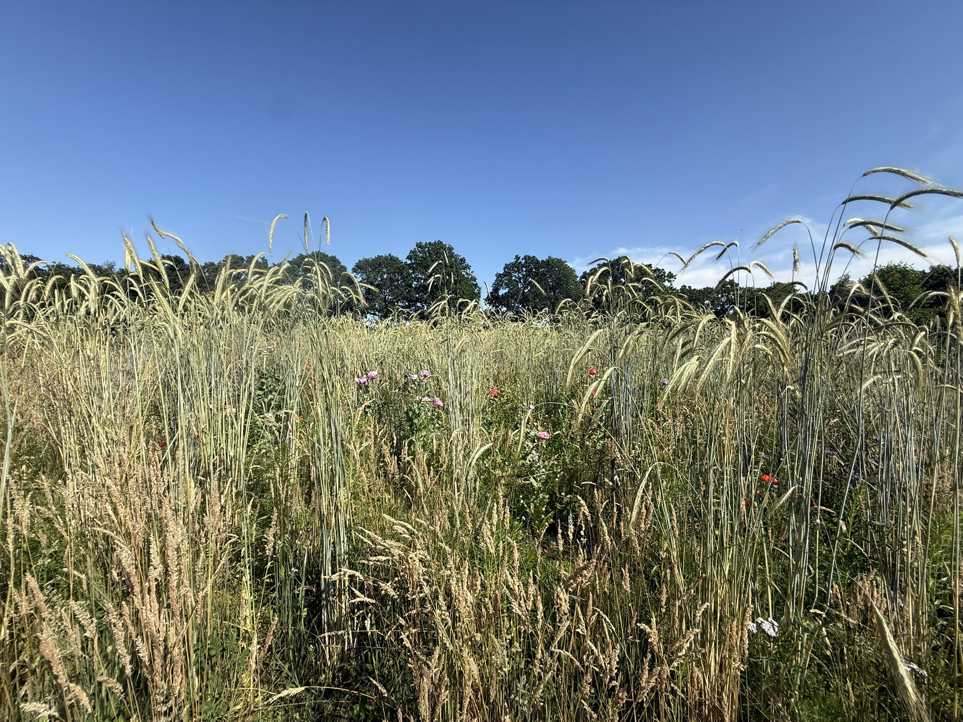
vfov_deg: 85.7
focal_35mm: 14
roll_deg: -0.3
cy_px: 361
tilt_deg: -1.3
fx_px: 389
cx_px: 482
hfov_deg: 102.1
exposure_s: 1/1745
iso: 50
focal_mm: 2.22
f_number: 2.2
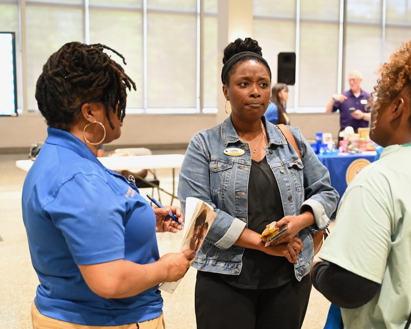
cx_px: 249
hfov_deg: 34.0
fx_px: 669
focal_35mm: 55
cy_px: 164
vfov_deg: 27.6
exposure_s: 1/200
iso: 9000
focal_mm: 48
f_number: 4
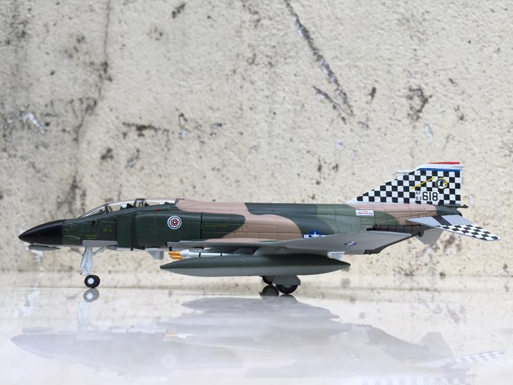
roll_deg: -2.4
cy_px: 192
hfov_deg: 61.7
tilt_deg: +7.2
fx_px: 430
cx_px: 256
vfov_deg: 48.2
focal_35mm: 29
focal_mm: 4.15
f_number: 2.2
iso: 32
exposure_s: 1/158
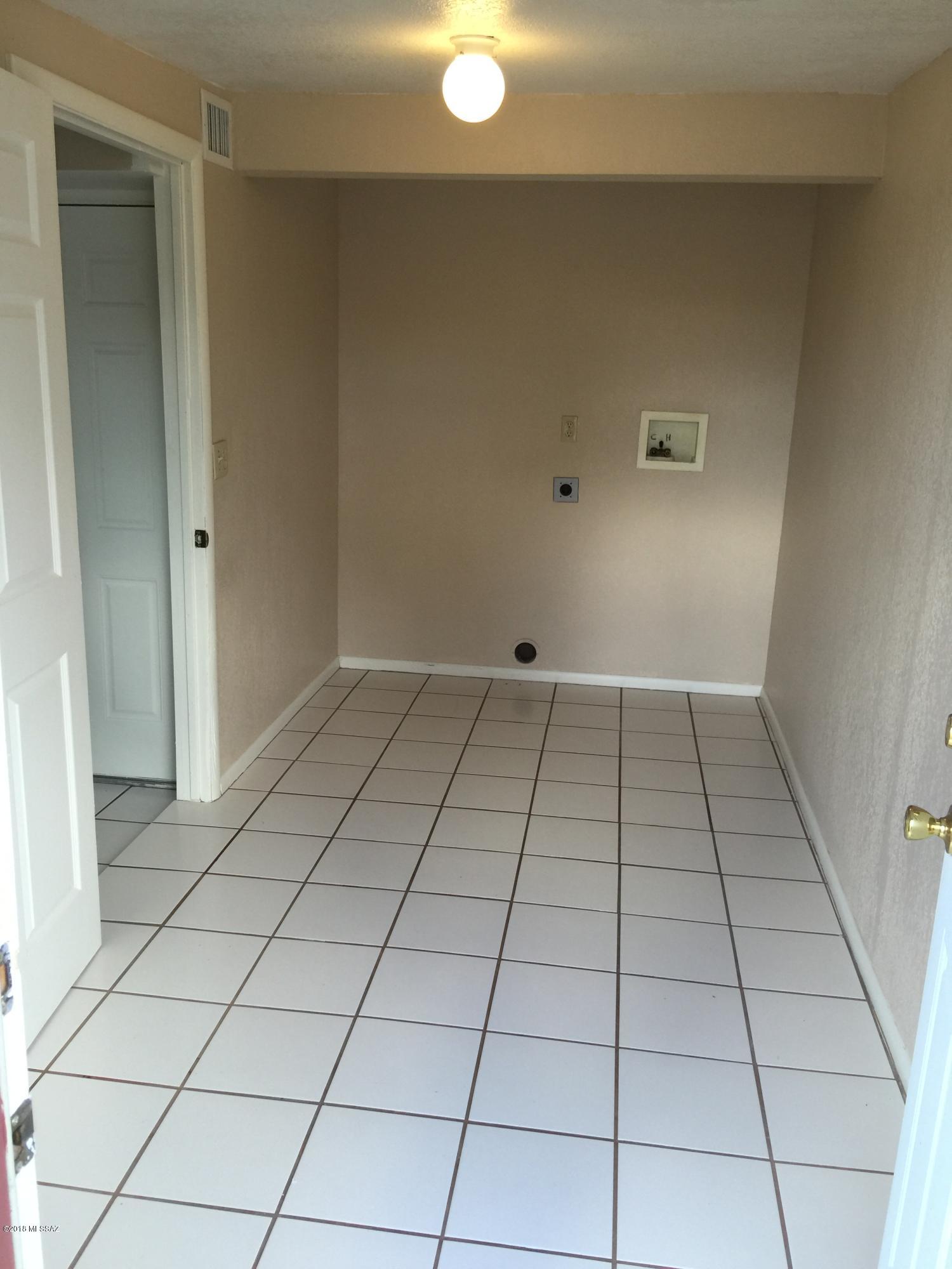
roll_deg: -1.2
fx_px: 1063
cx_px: 476
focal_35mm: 29
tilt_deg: -14.4
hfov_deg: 48.2
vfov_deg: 61.7
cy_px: 634
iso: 32
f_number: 2.2
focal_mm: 4.15
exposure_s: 1/40
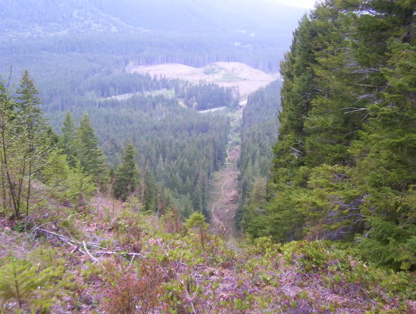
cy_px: 157
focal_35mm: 36
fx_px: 434
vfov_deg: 39.8
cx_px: 208
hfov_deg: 51.2
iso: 100
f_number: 2.76
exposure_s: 1/44.4
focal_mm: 5.54
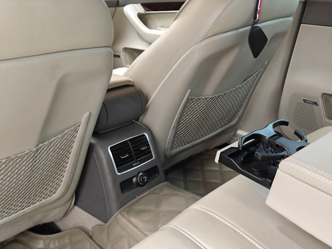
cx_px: 166
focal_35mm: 46
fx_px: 441
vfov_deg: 31.5
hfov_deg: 41.2
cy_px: 124
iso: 1000
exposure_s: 1/25
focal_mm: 8.7
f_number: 1.9
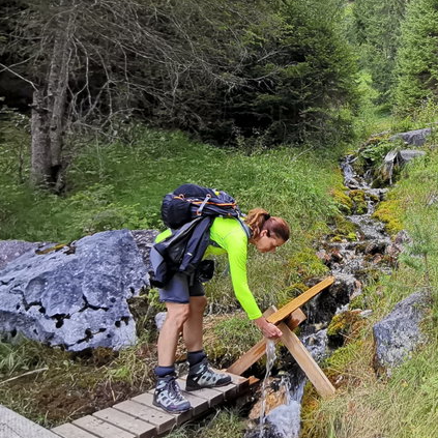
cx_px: 367
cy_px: 157
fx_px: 458
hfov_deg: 47.5
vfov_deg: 50.4
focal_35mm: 32
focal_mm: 1.78
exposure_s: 1/99.9
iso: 64
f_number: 2.4
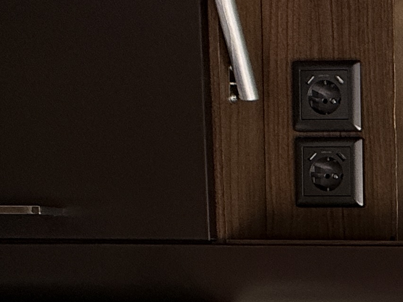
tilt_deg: -4.1
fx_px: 768
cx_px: 709
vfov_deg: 21.2
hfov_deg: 21.0
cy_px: 325
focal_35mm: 66
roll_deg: +1.1
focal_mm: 2.22
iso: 80
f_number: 2.2
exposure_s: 1/99
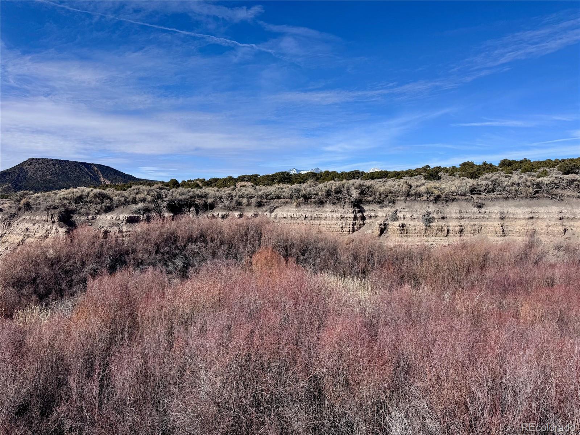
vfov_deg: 56.8
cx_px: 290
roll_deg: -0.5
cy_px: 218
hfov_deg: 71.6
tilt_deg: -4.0
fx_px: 402
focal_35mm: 24
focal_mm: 6.76
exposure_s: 1/5348
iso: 80
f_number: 1.78
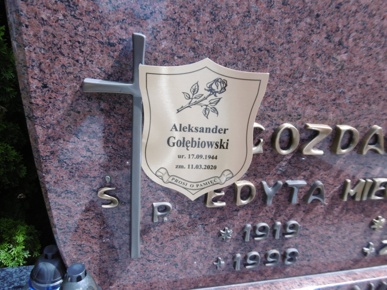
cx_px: 194
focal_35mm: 24
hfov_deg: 71.6
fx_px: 268
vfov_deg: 56.8
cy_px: 145
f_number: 3.1
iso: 100
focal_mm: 4.3
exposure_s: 1/500
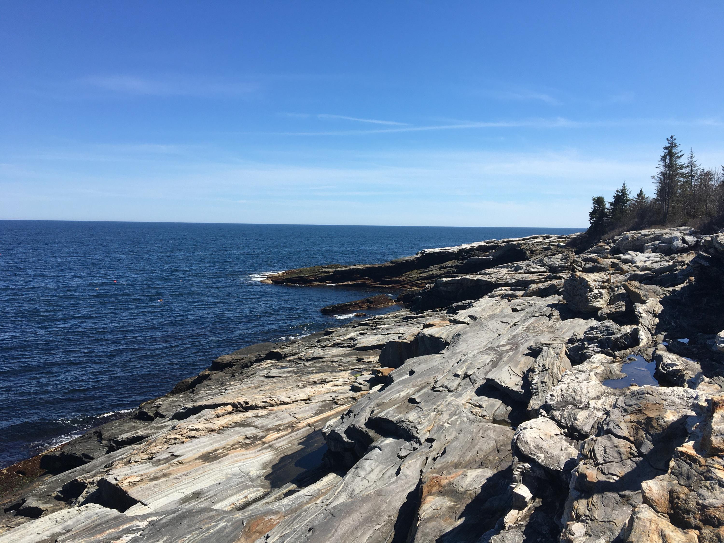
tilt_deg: -4.7
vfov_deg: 48.2
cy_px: 272
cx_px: 362
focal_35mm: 29
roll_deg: -0.6
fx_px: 607
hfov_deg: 61.7
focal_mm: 4.15
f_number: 2.2
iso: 25
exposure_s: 1/1876
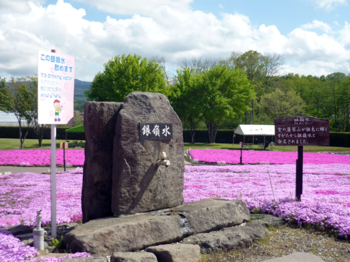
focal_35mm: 47
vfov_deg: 30.9
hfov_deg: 40.4
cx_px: 175
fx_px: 475
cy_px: 131
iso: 100
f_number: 9
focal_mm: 7.8
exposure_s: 1/125
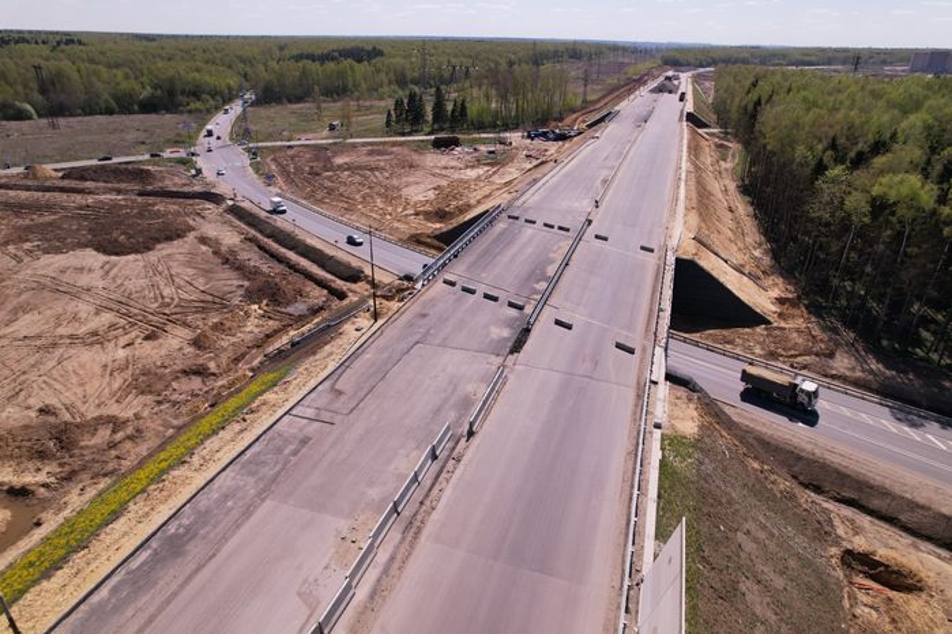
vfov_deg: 57.2
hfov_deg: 78.6
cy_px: 317
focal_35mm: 22
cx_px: 476
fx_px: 582
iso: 150
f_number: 2.8
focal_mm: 8.38
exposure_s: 1/100
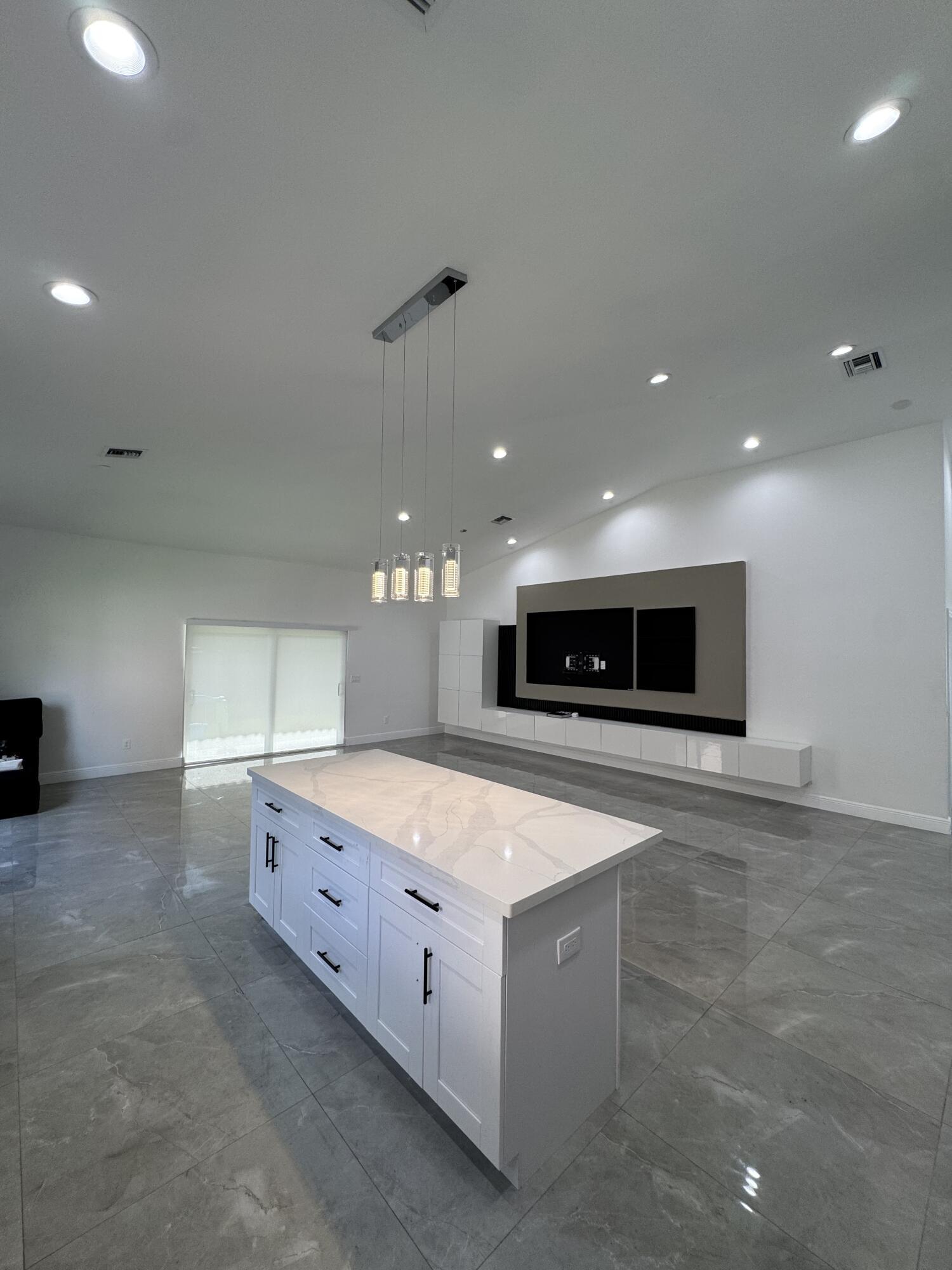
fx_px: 513
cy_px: 635
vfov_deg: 102.1
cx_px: 476
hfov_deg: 85.7
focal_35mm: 14
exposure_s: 1/120
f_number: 2.2
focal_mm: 2.22
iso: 80
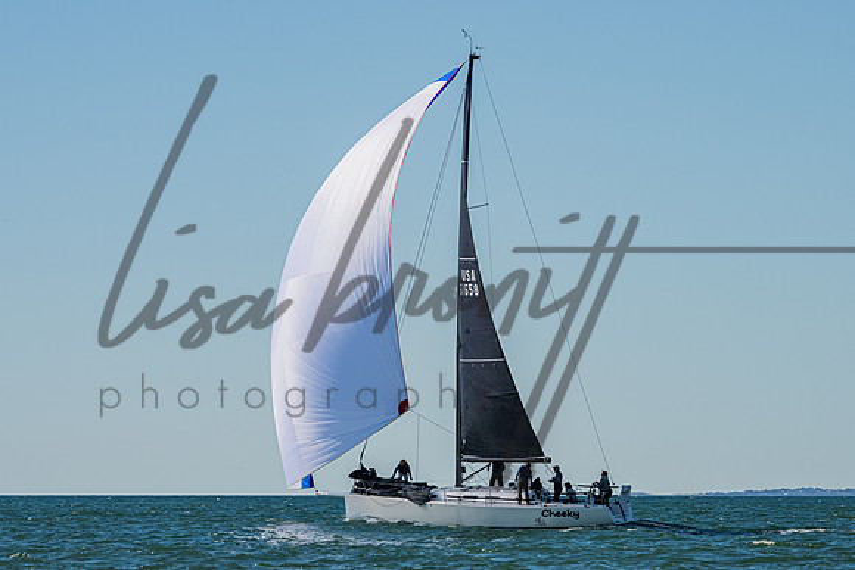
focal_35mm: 247
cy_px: 241
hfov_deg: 8.3
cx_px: 435
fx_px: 5870
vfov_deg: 5.6
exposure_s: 1/1600
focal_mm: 200
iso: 400
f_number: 9
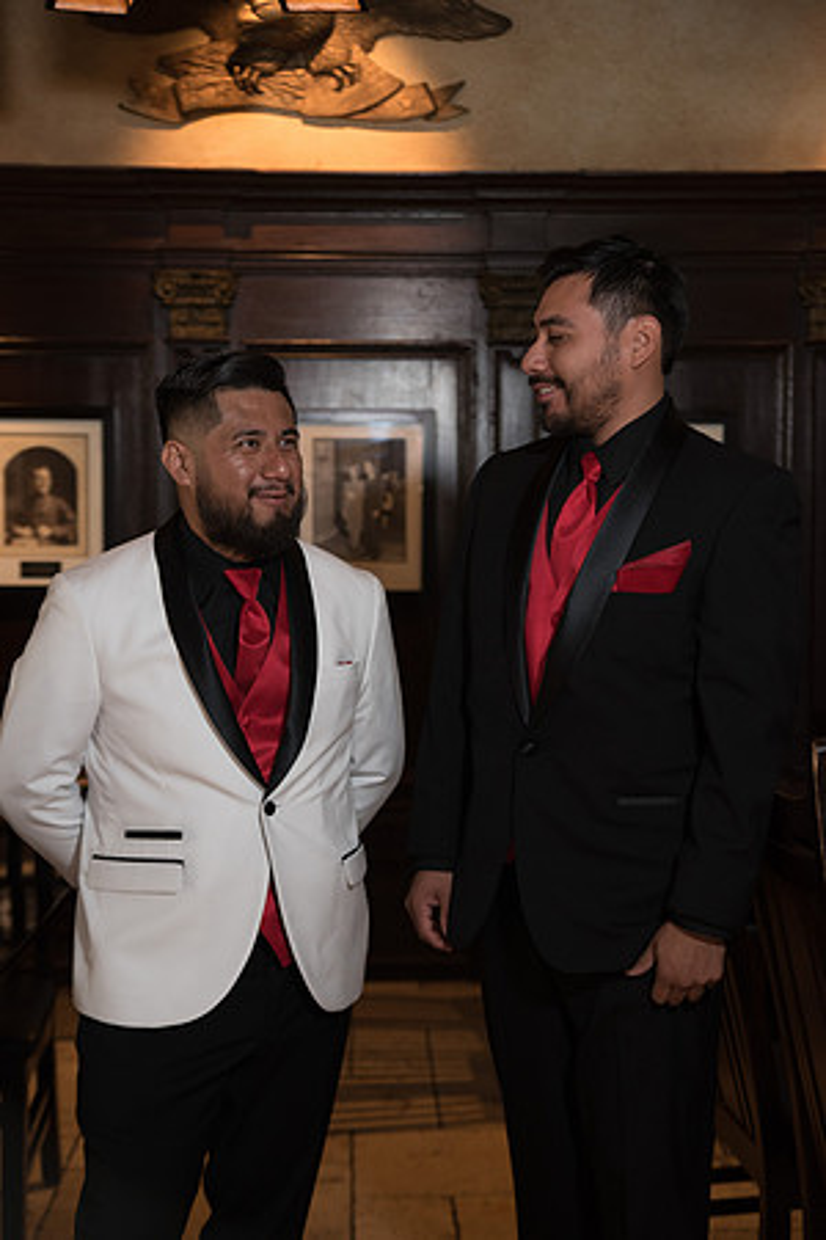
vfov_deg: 36.2
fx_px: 1893
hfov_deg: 24.6
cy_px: 620
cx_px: 413
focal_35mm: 55
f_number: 3.5
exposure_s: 1/125
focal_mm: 55
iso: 1250
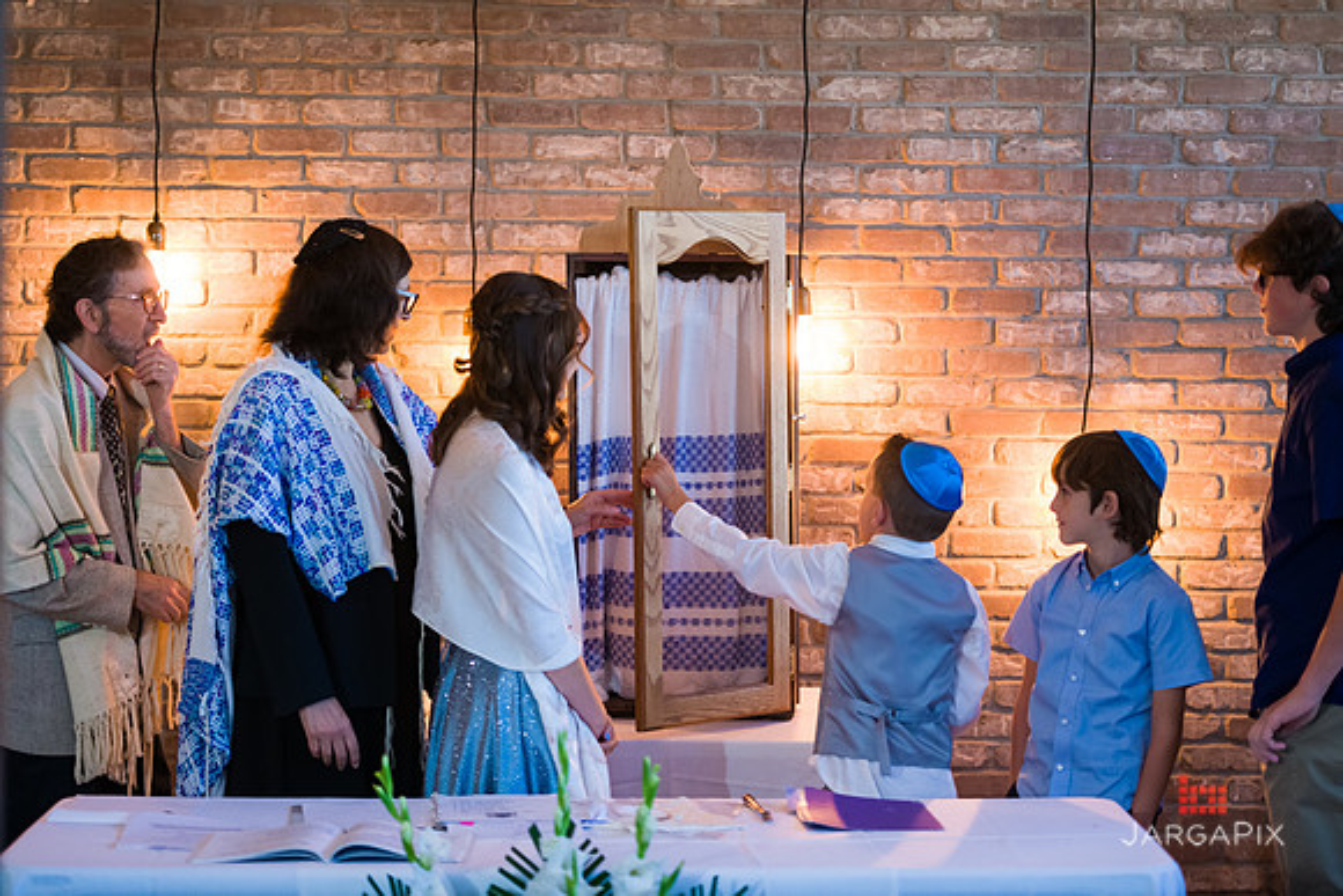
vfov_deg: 14.4
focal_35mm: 95
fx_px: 3545
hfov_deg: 21.5
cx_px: 672
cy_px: 448
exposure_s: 1/200
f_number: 3.2
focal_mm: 95
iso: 1250
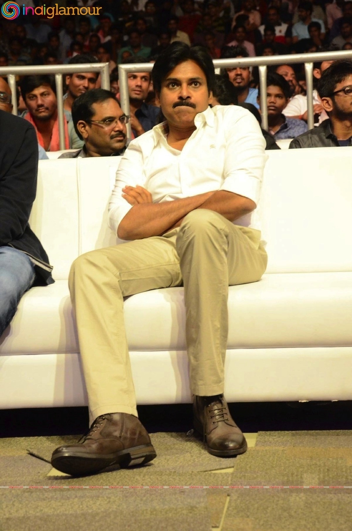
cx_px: 176
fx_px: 1546
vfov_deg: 19.5
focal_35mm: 105
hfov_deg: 13.0
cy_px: 266
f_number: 5.6
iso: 5000
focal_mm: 70
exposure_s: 1/100
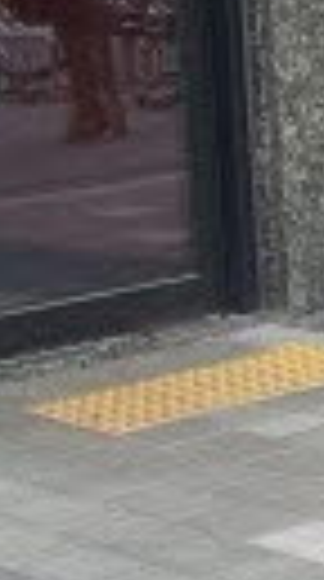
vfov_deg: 10.7
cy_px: -558
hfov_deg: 6.5
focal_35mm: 185
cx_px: -99
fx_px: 2842
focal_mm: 4.3
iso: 50
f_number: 2.4
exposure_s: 1/460
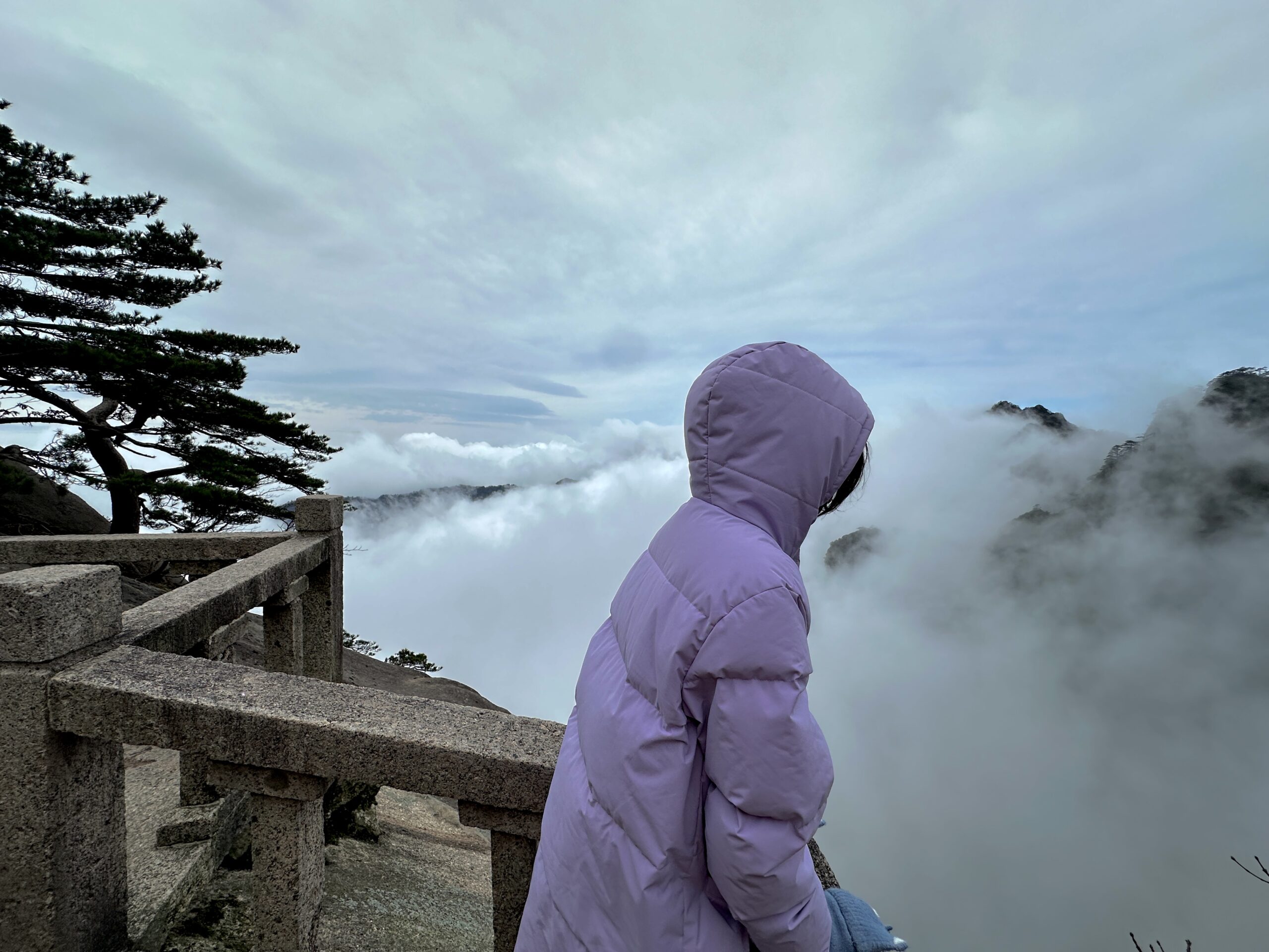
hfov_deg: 102.1
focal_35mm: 14
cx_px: 634
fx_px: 513
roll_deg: +2.0
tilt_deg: -5.2
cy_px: 476
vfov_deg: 85.7
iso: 50
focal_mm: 2.22
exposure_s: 1/4464
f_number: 2.2
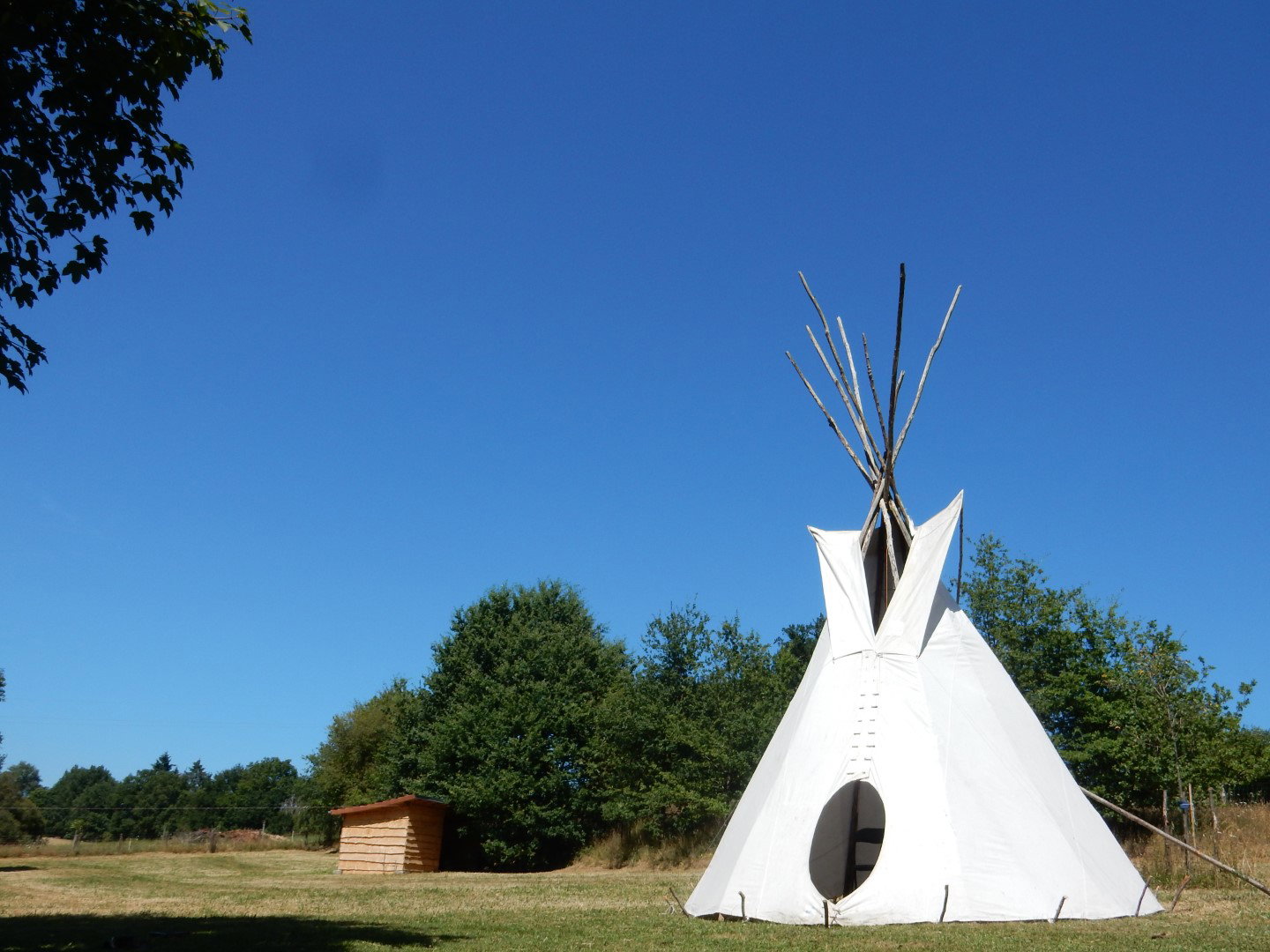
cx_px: 635
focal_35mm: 36
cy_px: 476
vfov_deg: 39.7
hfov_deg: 51.4
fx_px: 1321
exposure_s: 1/1600
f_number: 4
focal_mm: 6.4
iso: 125
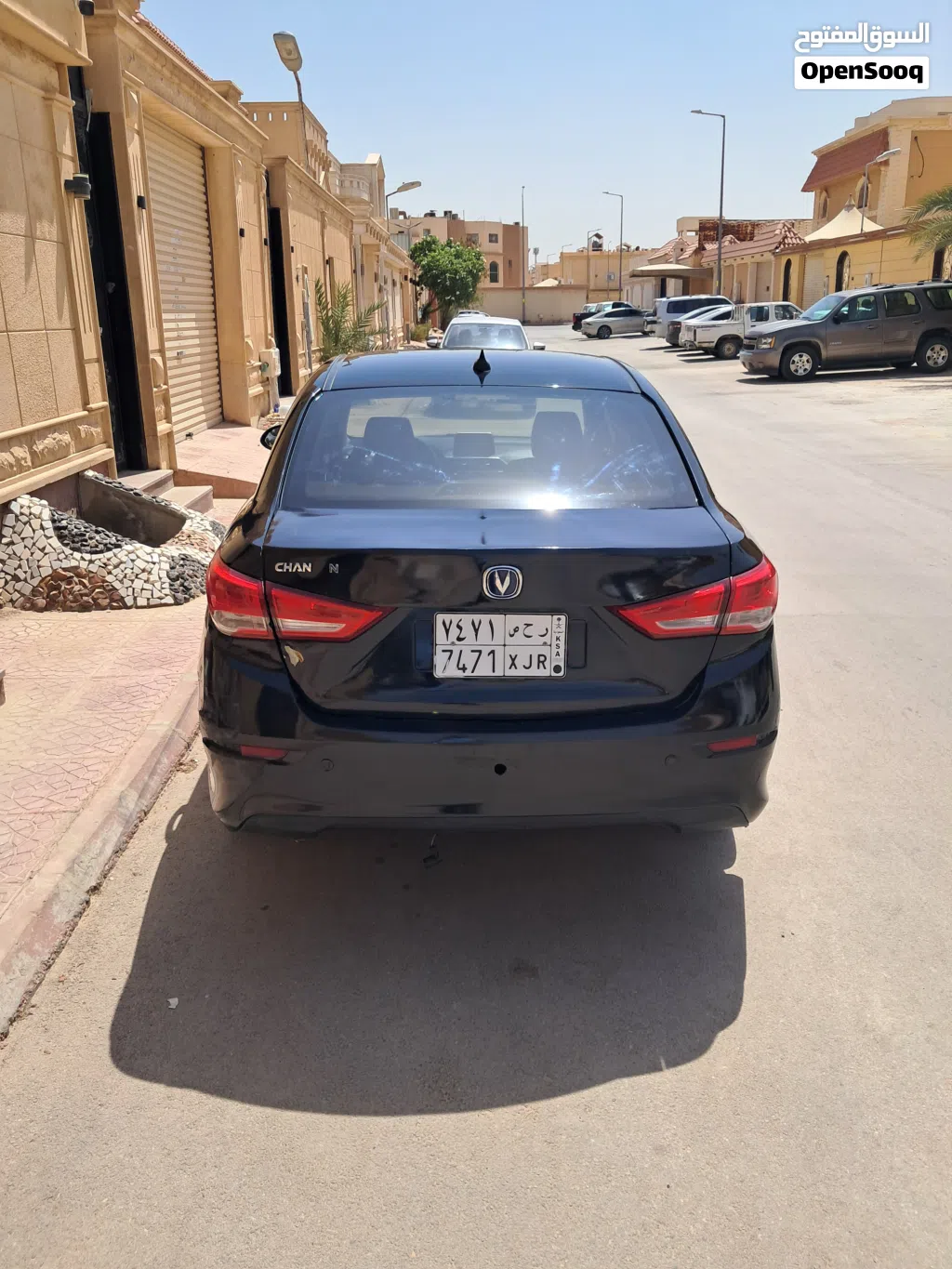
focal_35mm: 27
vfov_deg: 65.3
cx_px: 476
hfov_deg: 51.4
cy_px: 634
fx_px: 990
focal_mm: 4
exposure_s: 1/767
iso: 50
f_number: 1.8
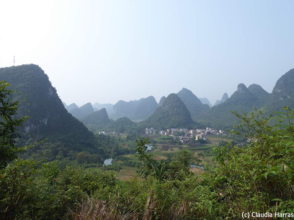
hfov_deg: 71.6
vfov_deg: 56.8
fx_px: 204
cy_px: 110
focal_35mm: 24
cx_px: 147
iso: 100
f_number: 4
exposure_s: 1/640
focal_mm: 4.3
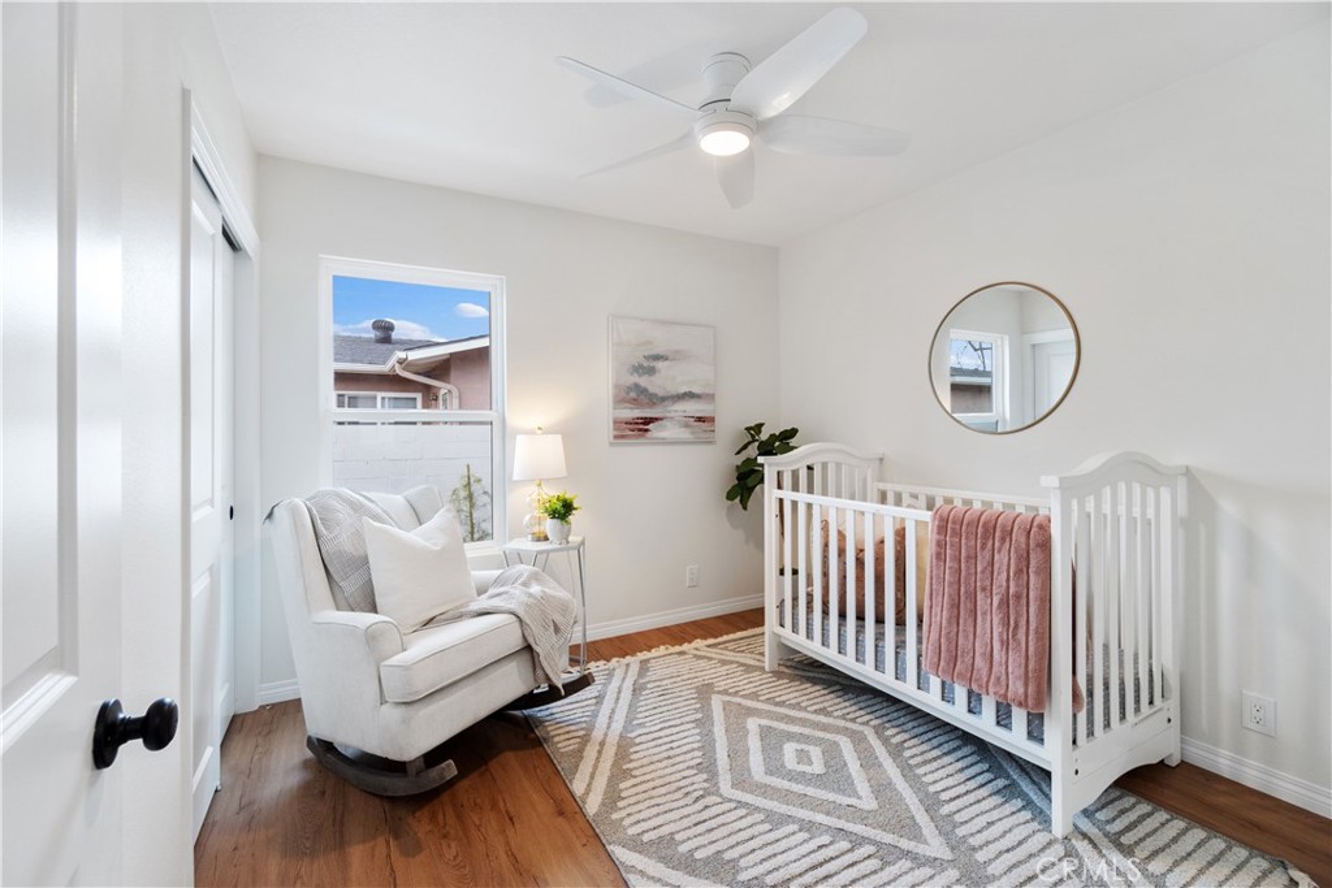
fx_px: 555
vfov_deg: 77.3
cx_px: 666
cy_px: 444
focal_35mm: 15
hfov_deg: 100.4
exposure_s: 1/25
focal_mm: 10
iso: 320
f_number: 6.3
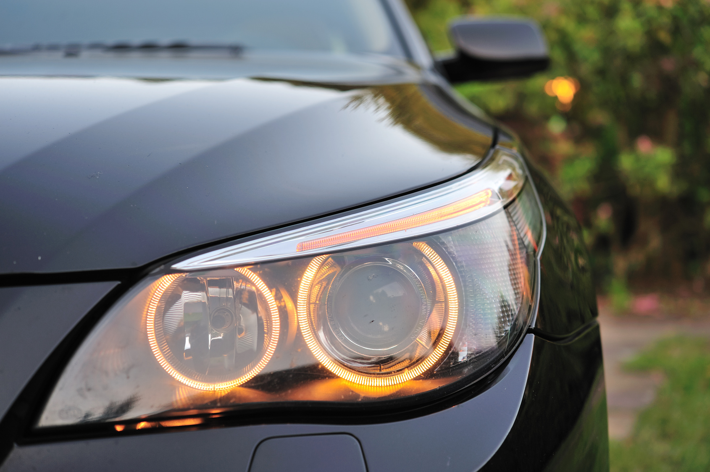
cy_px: 236
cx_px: 355
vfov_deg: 22.6
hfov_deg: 33.4
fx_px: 1182
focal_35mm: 60
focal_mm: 60
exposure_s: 1/60
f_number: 4
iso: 200
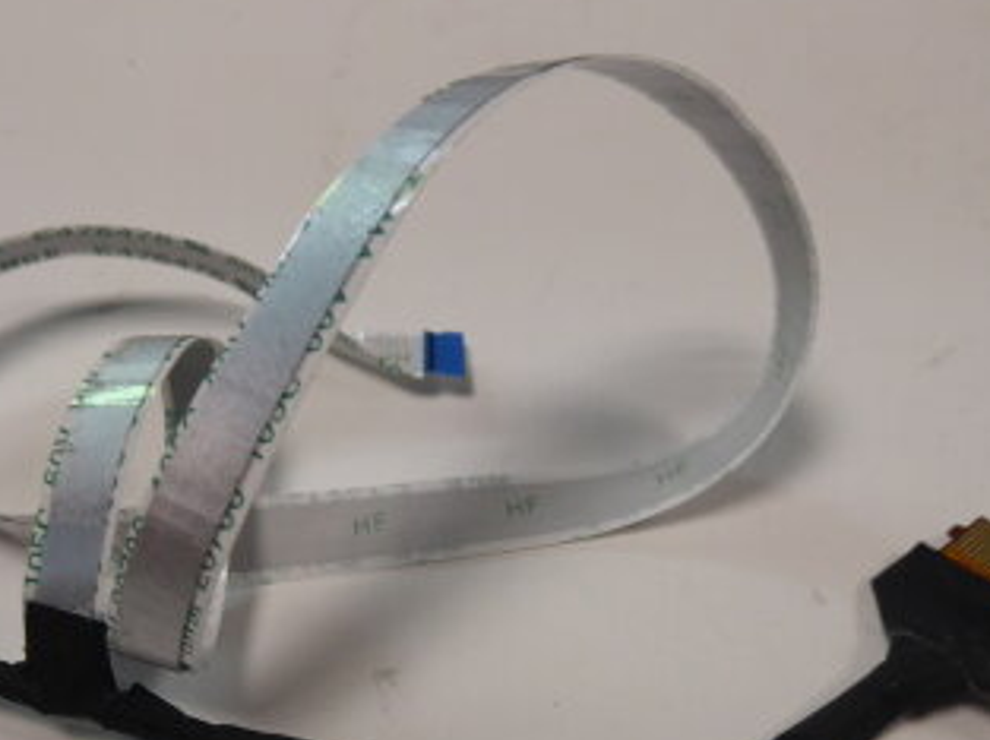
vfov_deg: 29.4
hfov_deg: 39.1
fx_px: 1371
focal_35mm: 48
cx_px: 313
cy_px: 614
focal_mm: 4.3
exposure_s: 1/60
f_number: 3.3
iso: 160
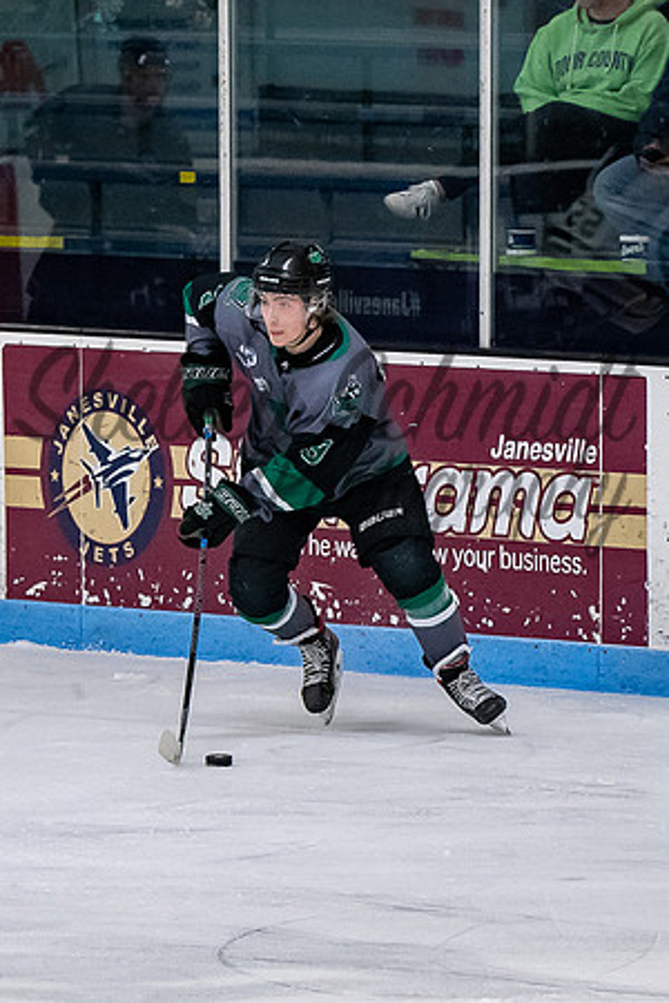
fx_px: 12832
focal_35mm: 460
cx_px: 284
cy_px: 335
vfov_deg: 4.5
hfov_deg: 3.0
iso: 1800
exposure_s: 1/800
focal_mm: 125
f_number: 3.5
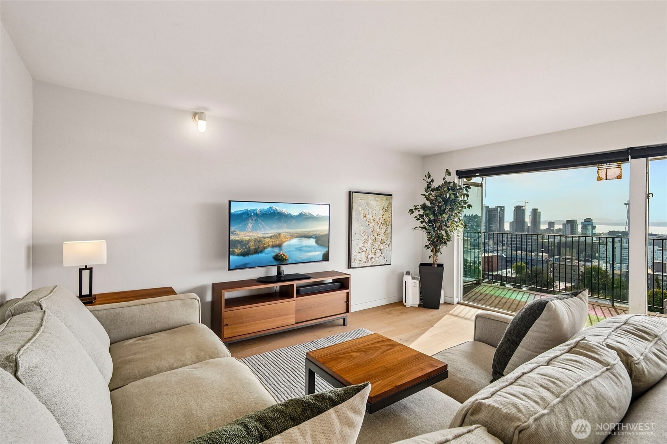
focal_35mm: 16
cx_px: 334
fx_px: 296
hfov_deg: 96.7
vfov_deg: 73.7
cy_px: 222
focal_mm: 16
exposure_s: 1/250
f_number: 6.3
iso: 1600
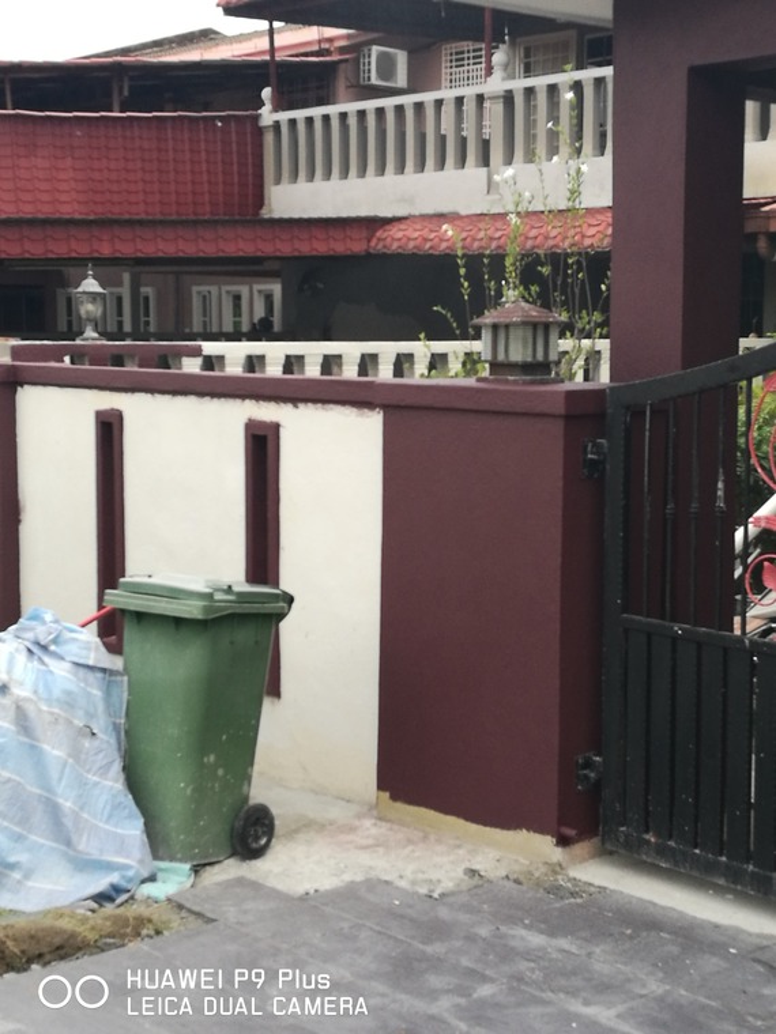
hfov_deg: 26.1
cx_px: 388
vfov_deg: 34.3
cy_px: 517
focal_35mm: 56
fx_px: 1674
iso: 50
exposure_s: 1/252
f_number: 2.2
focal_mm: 4.5
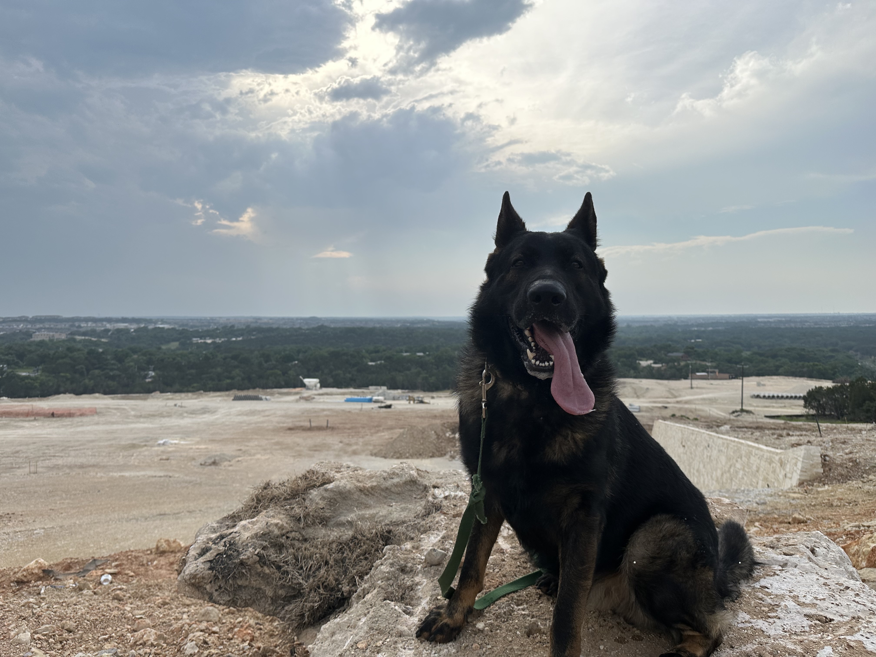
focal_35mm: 24
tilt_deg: -0.2
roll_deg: +0.3
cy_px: 328
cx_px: 438
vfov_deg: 56.8
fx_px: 607
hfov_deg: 71.6
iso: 80
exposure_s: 1/5000
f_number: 1.78
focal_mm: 6.86
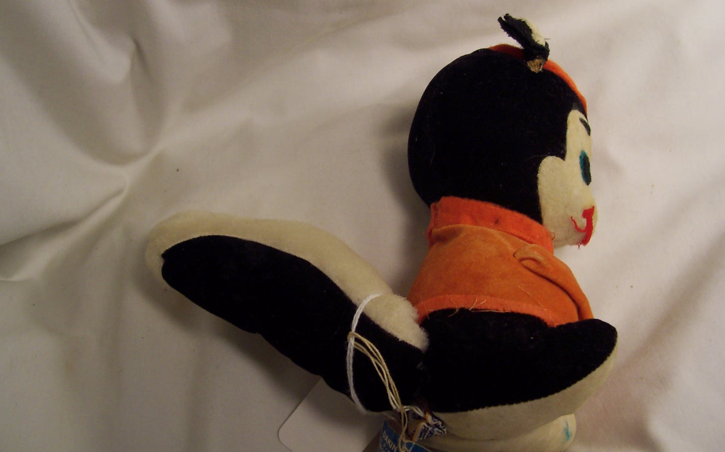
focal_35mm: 40
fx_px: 790
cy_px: 223
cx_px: 368
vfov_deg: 32.0
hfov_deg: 49.3
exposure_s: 1/350
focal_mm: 5.6
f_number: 2.8
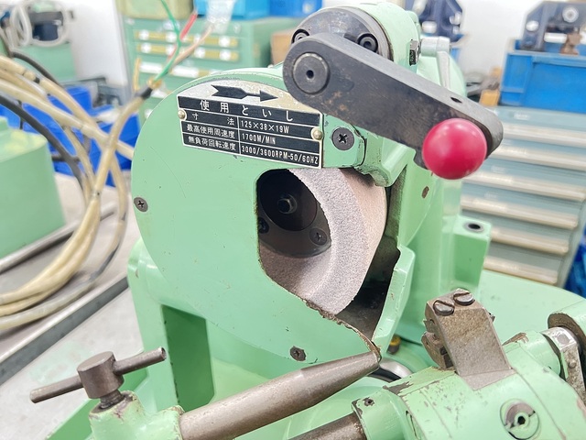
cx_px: 293
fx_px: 440
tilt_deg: -28.5
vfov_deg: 53.1
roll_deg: -1.1
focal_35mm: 26
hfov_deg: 67.3
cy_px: 220
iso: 500
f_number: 1.5
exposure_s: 1/55
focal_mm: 5.7
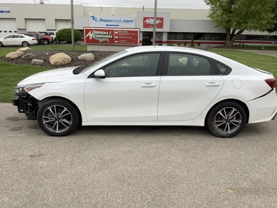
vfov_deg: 45.4
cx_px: 138
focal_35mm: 31
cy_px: 104
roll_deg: -2.5
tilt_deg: -15.2
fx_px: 248
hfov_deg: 58.4
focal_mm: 3.3
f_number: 2.4
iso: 25
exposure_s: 1/278
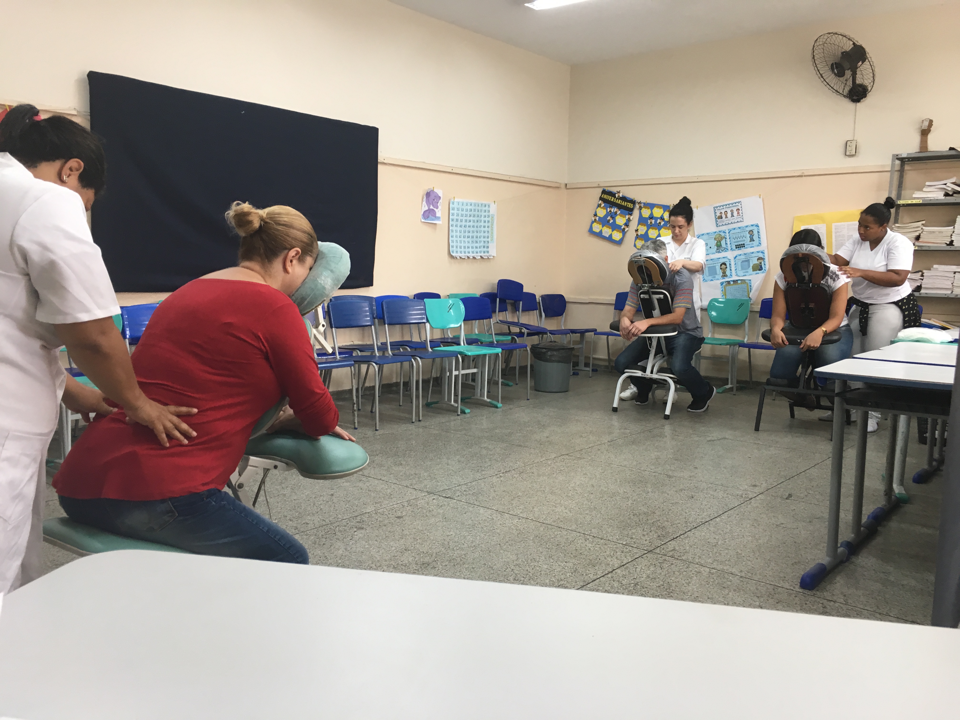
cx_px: 480
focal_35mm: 29
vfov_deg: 48.2
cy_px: 360
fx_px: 804
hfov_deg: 61.7
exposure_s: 1/30
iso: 50
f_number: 2.2
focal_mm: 4.15
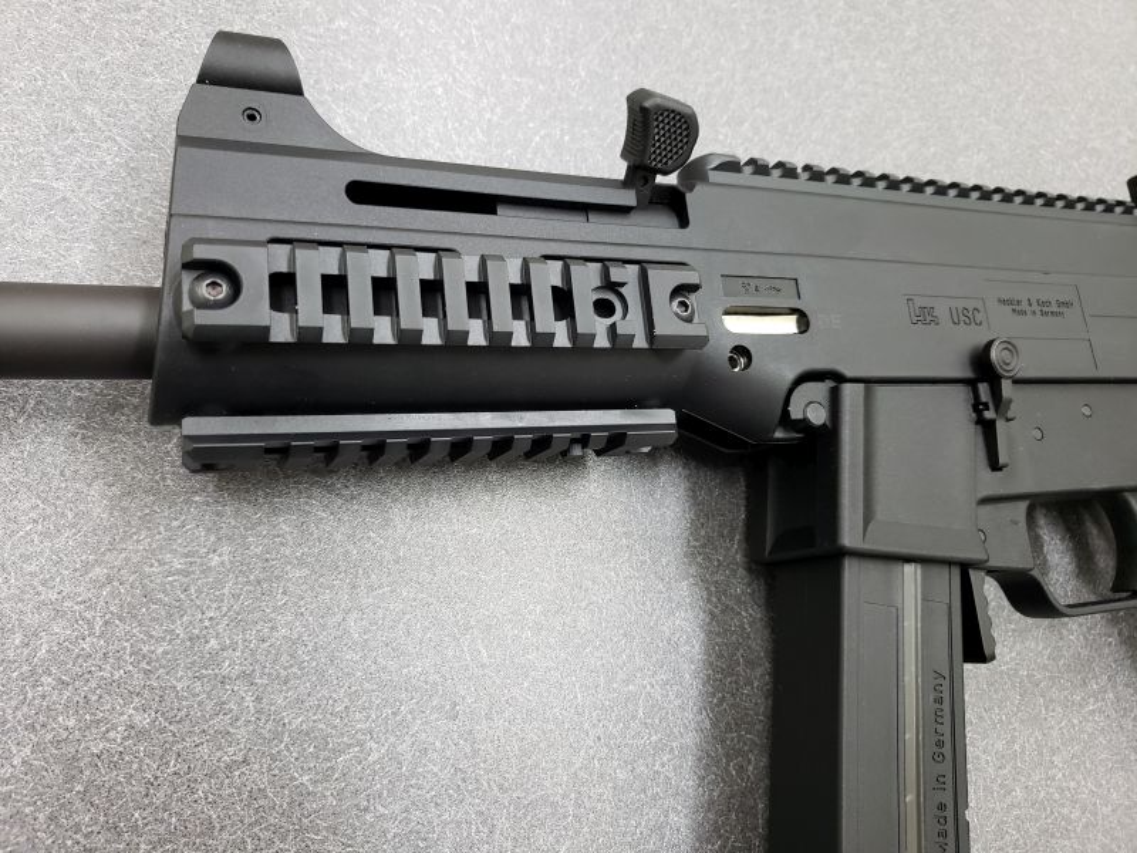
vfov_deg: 53.1
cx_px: 568
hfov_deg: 67.3
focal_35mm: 26
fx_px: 854
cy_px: 426
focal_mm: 4.3
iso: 250
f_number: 1.5
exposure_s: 1/40
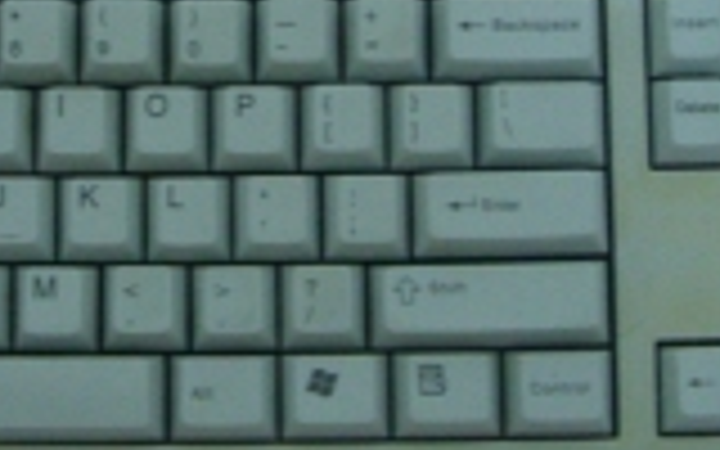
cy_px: -162
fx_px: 2178
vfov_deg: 11.4
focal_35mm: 111
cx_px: 266
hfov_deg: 18.7
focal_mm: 5.8
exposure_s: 1/15
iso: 200
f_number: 2.6
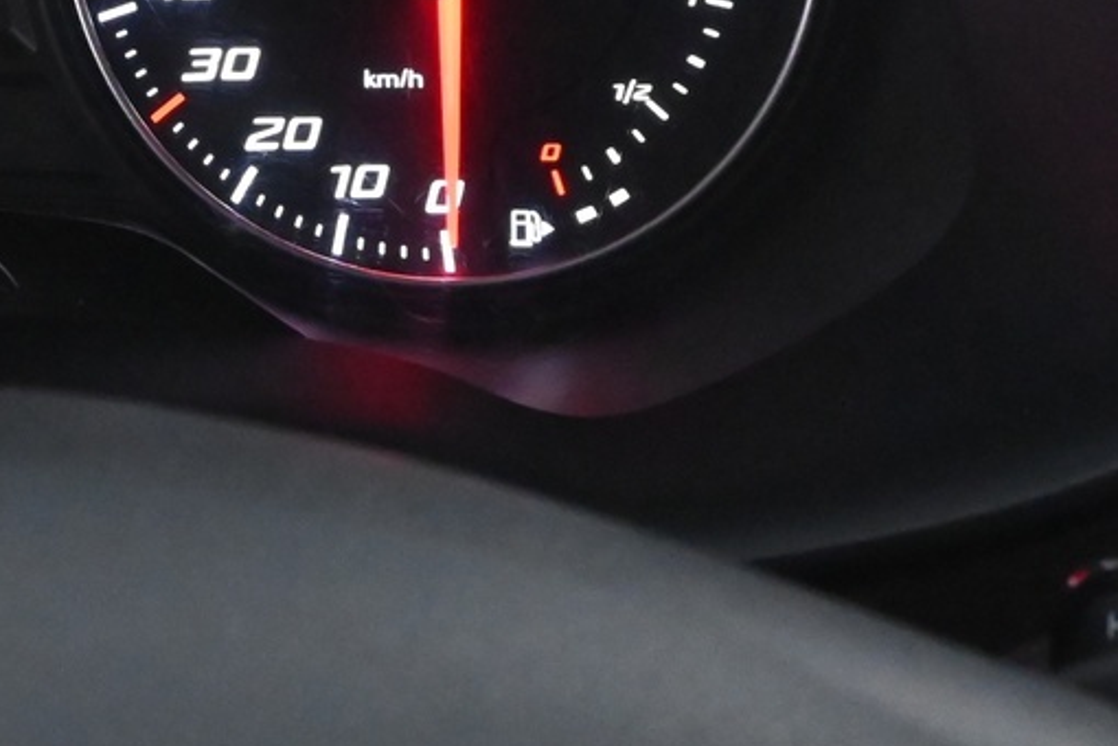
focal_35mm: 110
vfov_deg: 12.2
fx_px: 3403
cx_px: -171
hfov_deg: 17.9
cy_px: -127
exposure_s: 1/40
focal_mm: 23
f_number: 5.6
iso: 6400
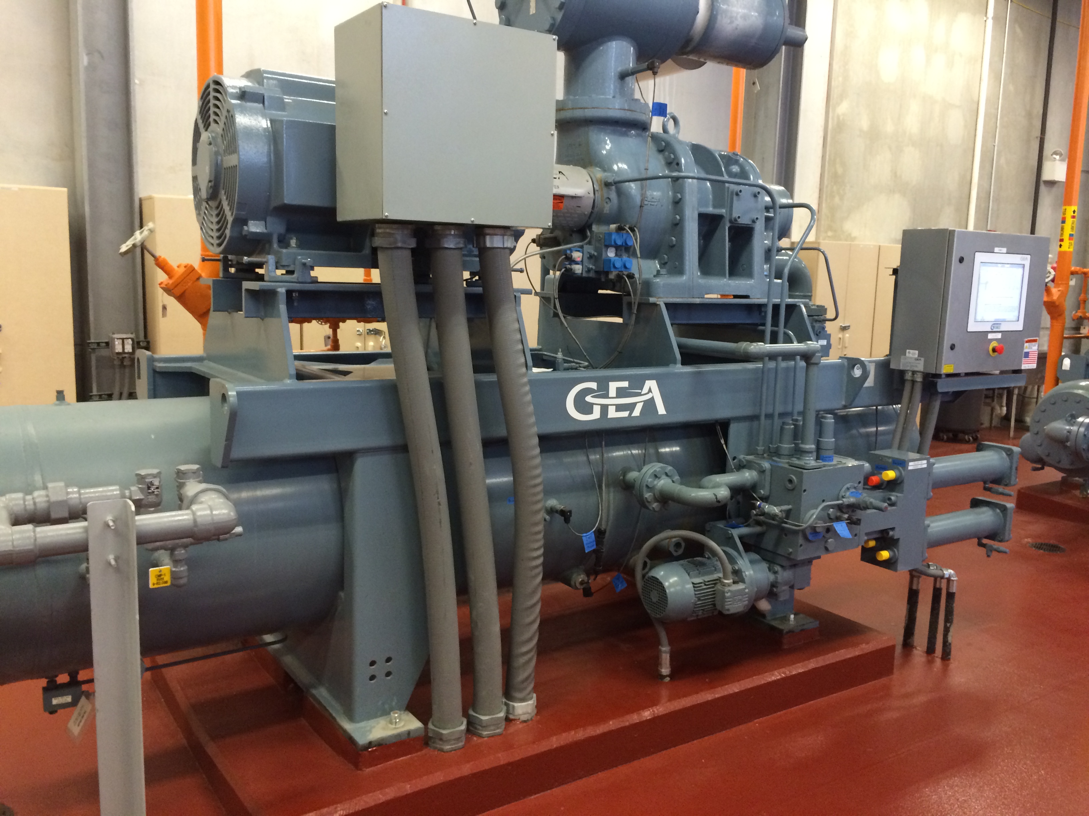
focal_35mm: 29
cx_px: 544
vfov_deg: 48.2
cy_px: 408
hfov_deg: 61.7
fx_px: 912
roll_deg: -1.4
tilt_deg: -9.1
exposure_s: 1/30
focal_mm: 4.15
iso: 200
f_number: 2.2
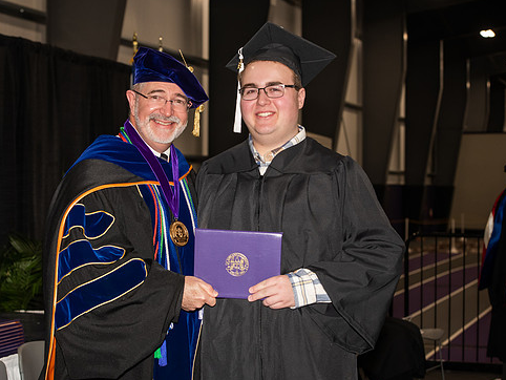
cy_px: 201
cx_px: 211
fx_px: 1185
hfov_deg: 24.1
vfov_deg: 18.2
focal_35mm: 81
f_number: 5.6
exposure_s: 1/200
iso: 1000
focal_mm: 70
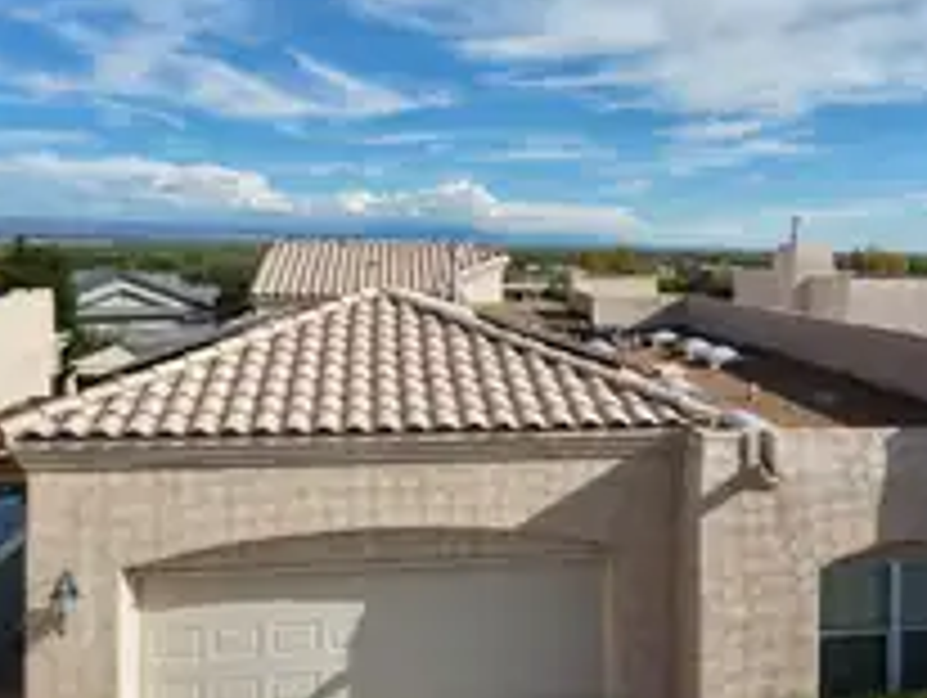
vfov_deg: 45.0
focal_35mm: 31
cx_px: 508
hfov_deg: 58.2
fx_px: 831
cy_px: 243
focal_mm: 3.05
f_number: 2.2
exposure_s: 1/2500
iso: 200
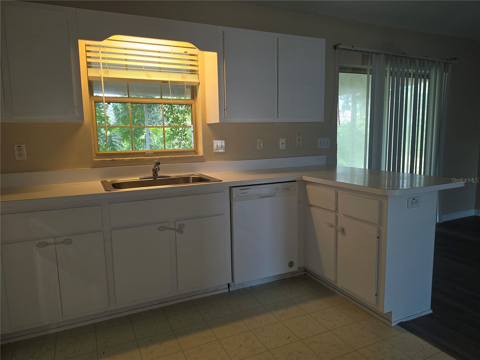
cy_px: 180
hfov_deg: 73.9
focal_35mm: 23
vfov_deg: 58.9
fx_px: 319
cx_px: 240
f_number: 1.4
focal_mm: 6.5
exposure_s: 1/60
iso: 50
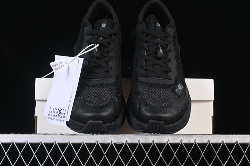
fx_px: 521
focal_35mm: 75
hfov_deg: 27.0
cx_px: 125
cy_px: 83
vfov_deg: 18.2
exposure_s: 1/60
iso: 160
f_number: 6.3
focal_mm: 50
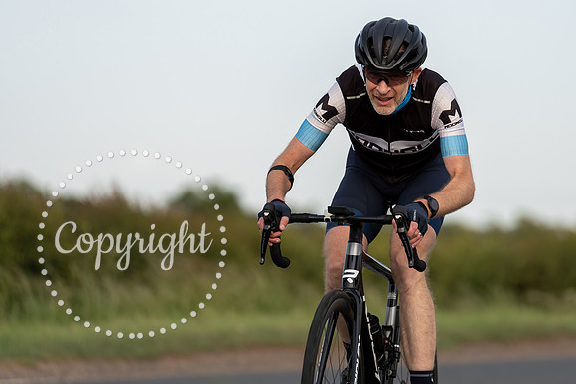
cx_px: 371
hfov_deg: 8.8
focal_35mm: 234
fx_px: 3751
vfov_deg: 5.9
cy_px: 137
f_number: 3.2
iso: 100
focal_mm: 182
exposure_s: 1/1000
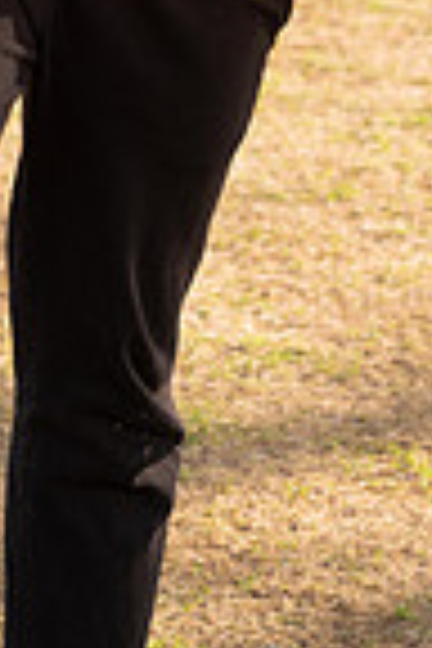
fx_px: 3942
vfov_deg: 9.2
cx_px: 169
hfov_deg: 6.3
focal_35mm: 219
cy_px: -274
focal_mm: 70
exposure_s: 1/250
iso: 100
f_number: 4
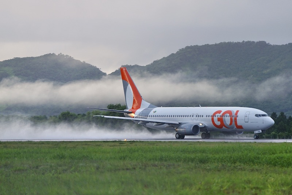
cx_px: 146
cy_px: 98
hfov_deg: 10.3
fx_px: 1622
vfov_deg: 6.9
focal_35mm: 200
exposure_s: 1/400
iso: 250
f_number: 2.8
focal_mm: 200
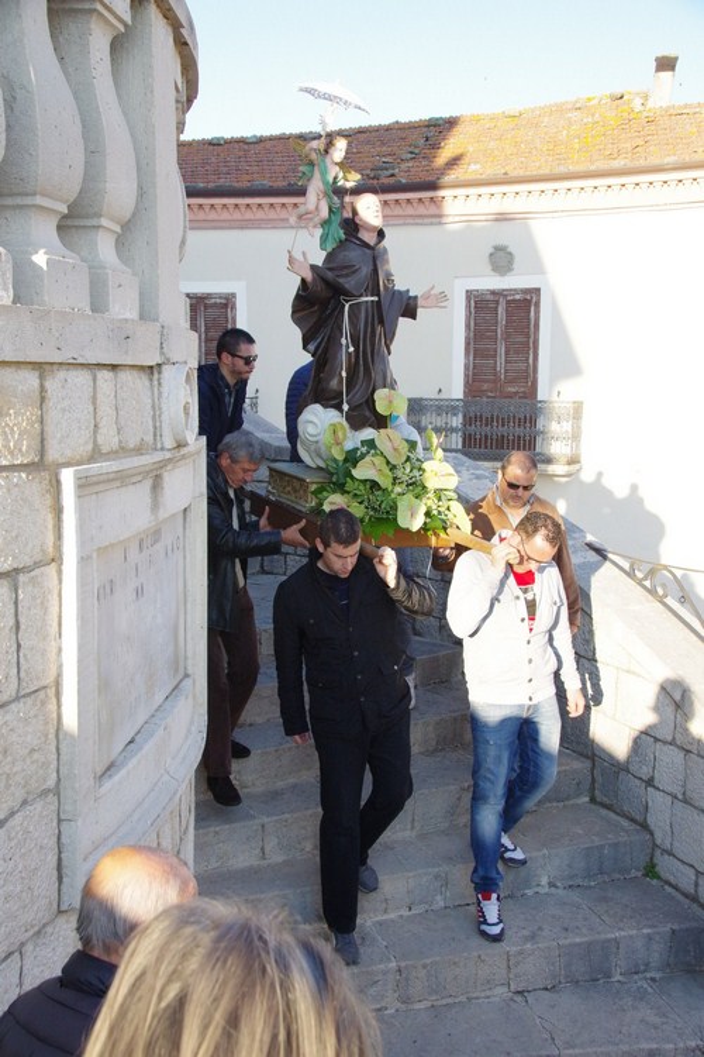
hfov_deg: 29.2
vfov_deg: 42.7
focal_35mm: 46
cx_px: 352
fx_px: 1349
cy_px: 528
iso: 1250
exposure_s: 1/250
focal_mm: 31
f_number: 8
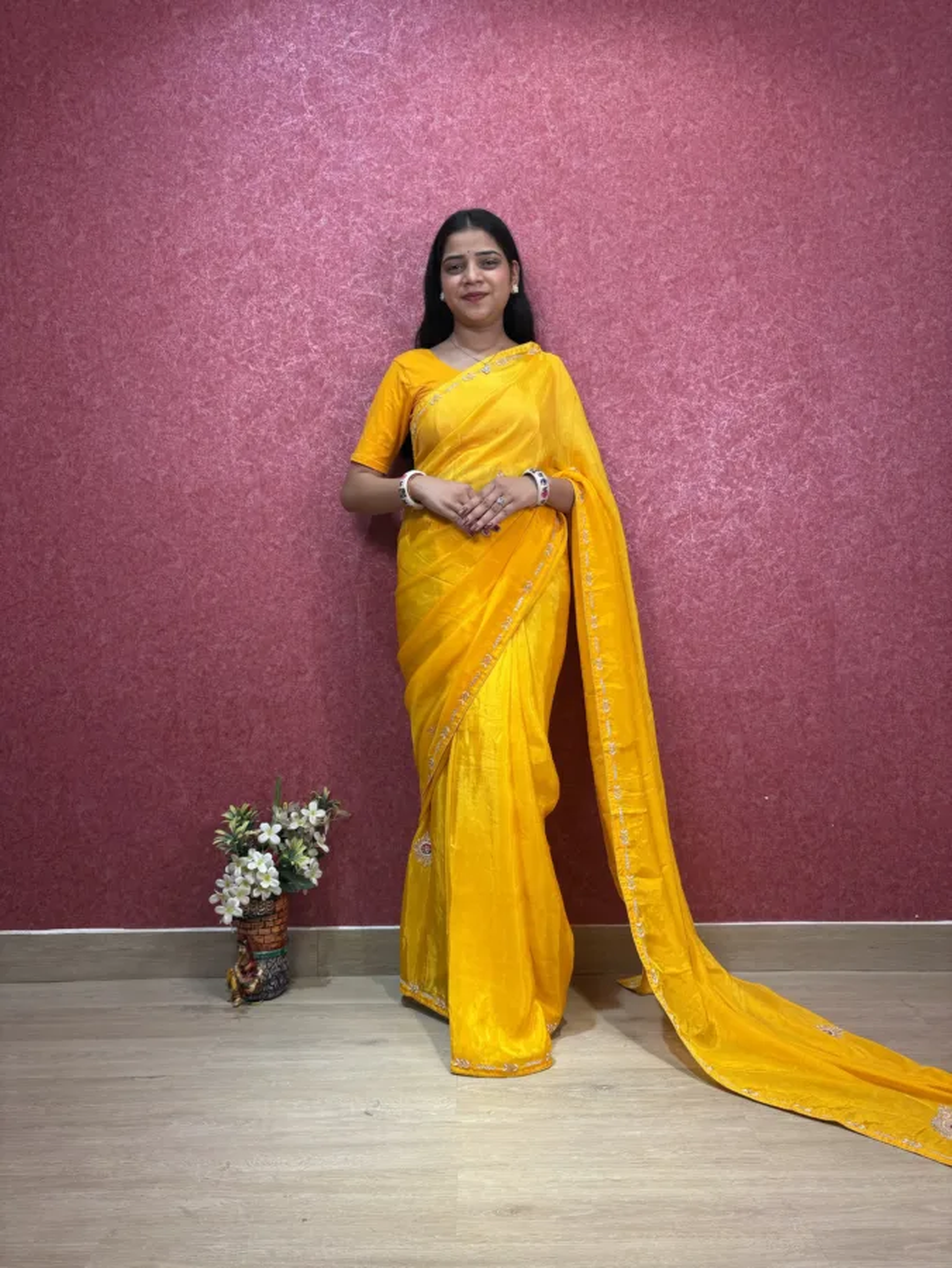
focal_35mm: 26
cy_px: 634
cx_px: 476
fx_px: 953
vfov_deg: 67.3
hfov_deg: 53.1
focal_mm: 5.96
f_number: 1.6
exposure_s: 1/174
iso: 40
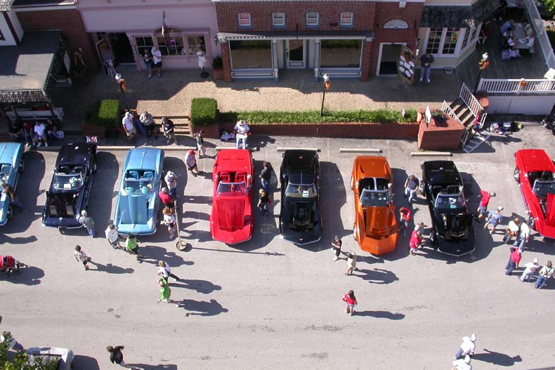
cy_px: 163
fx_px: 617
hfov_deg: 48.5
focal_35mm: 40
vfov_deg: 33.4
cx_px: 278
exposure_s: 1/240
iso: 100
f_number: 6
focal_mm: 7.85
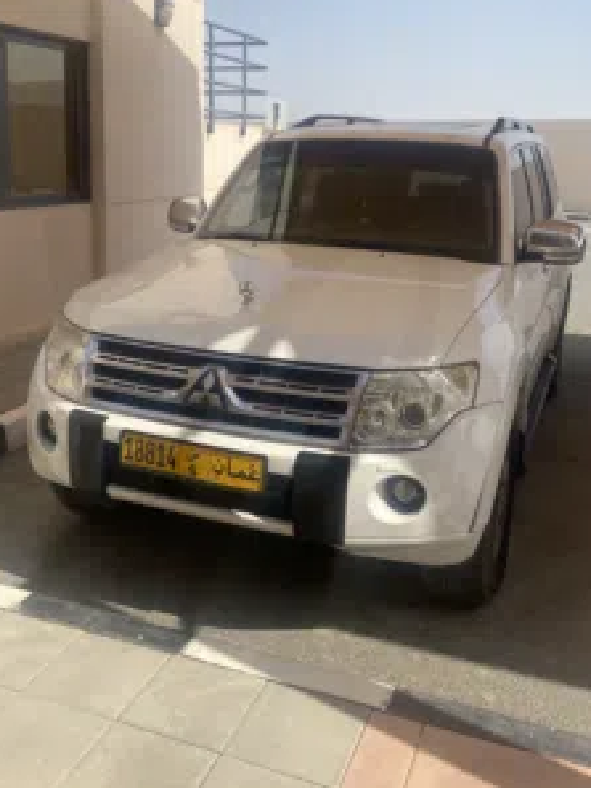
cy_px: 281
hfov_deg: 40.7
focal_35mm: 35
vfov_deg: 51.9
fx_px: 796
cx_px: 297
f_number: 1.8
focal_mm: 4.25
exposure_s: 1/3205
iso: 32
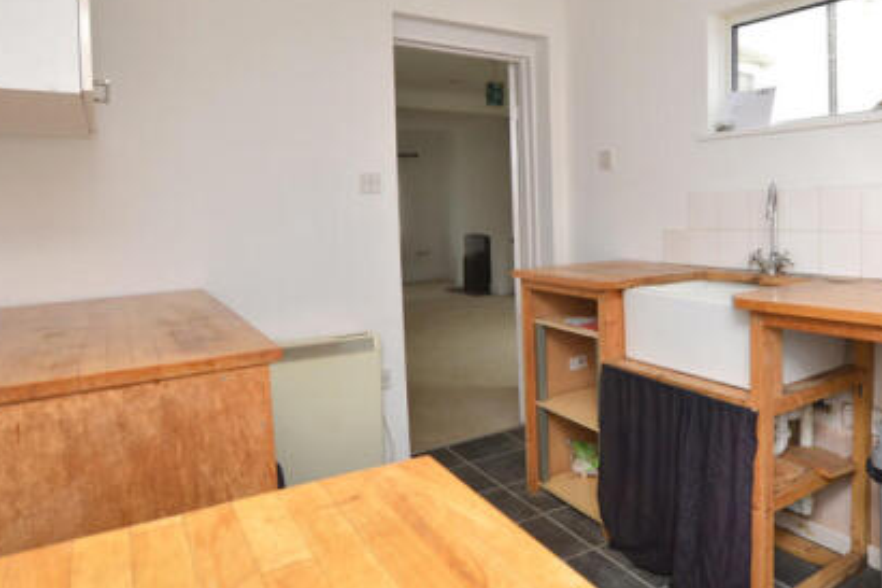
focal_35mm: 24
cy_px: 230
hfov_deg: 71.6
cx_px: 587
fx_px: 588
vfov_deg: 52.7
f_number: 5.6
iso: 180
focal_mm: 10
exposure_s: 1/125
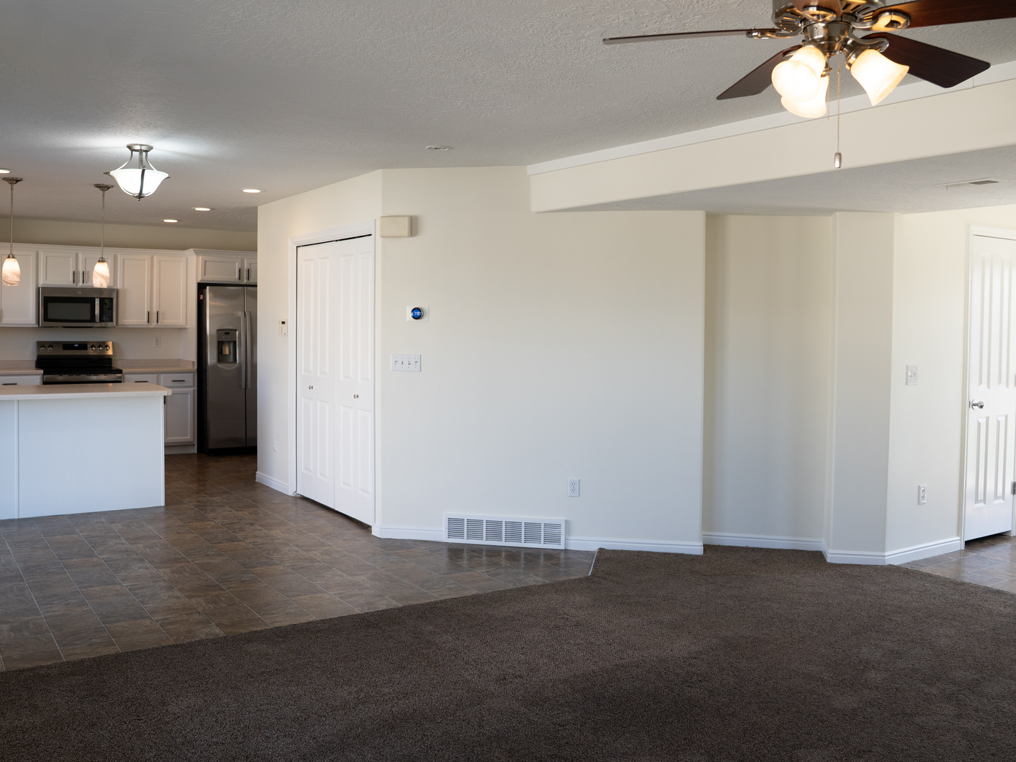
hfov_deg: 58.3
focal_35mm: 31
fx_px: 910
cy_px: 344
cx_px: 500
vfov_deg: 45.4
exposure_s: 1/160
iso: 200
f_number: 4
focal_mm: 24
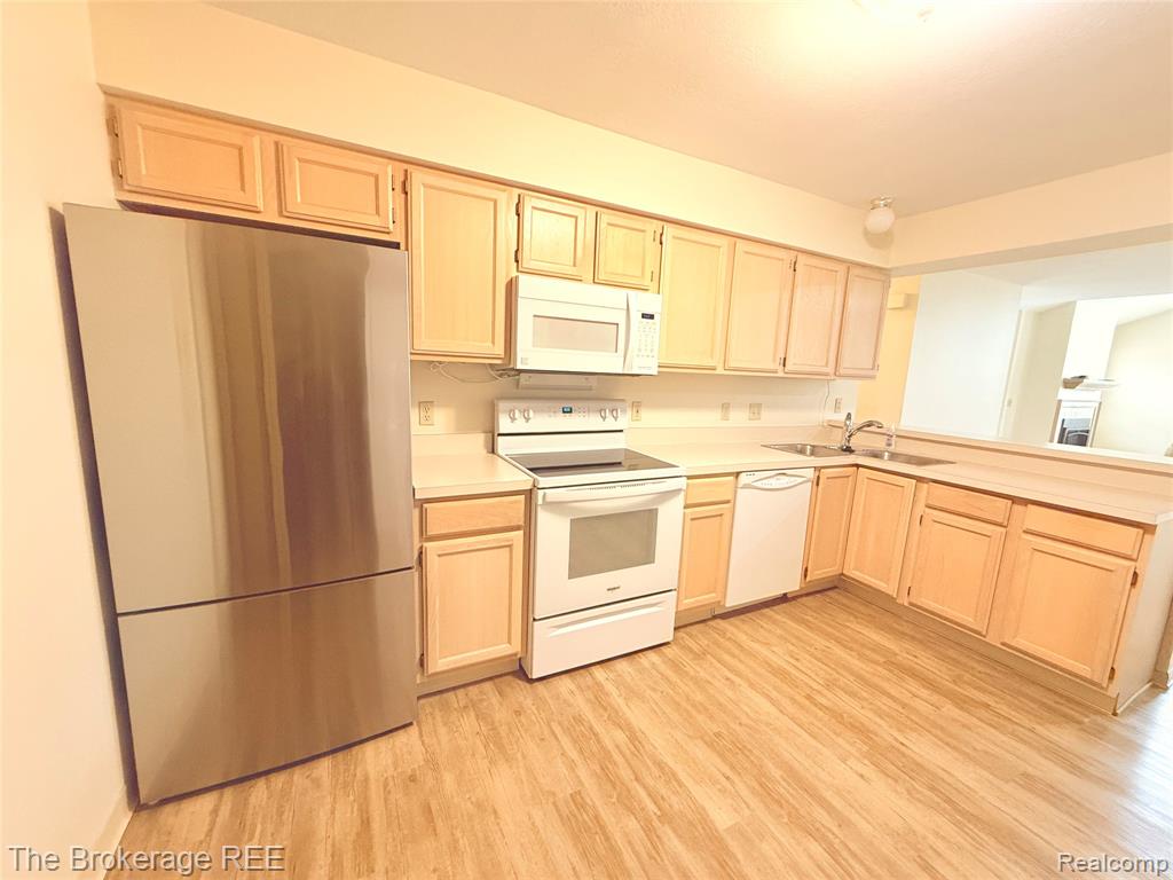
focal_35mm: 14
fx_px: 474
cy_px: 440
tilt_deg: -7.7
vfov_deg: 85.7
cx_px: 586
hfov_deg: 102.1
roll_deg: -2.1
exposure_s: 1/60
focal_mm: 2.22
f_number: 2.2
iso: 400
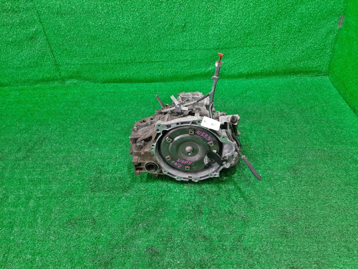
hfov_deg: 67.3
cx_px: 179
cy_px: 134
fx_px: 269
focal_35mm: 26
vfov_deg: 53.1
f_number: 1.7
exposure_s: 1/50
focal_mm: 3.93
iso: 115
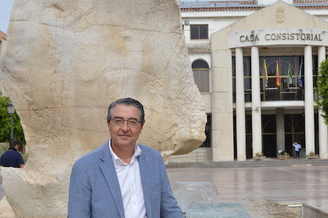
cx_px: 224
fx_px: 746
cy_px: 163
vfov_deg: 16.5
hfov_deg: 24.6
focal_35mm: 82
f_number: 8
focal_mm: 32
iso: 200
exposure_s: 1/640
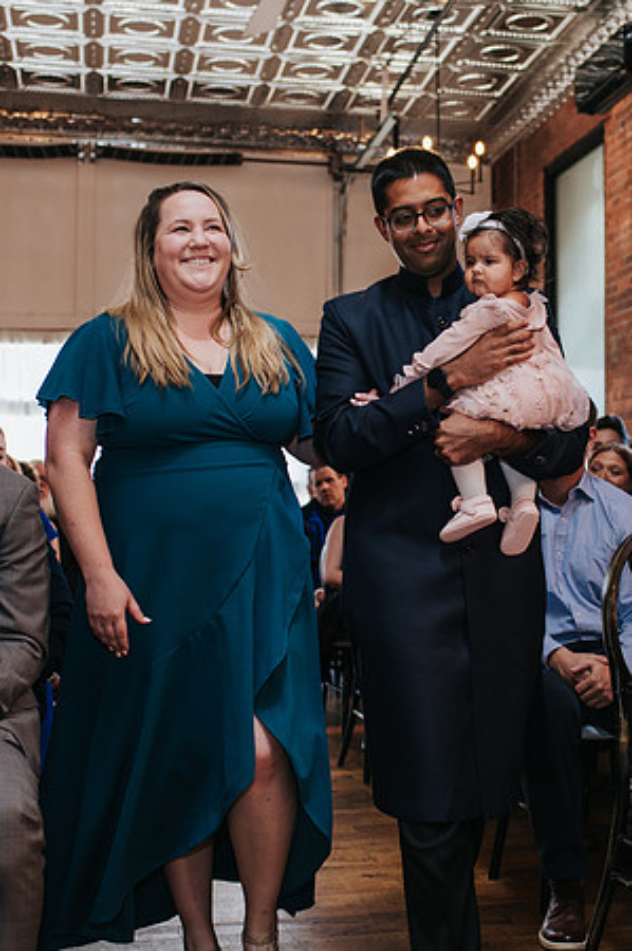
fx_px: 1387
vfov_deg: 37.8
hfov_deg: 25.5
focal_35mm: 53
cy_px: 476
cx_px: 421
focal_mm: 35
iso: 800
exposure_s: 1/200
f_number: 3.2
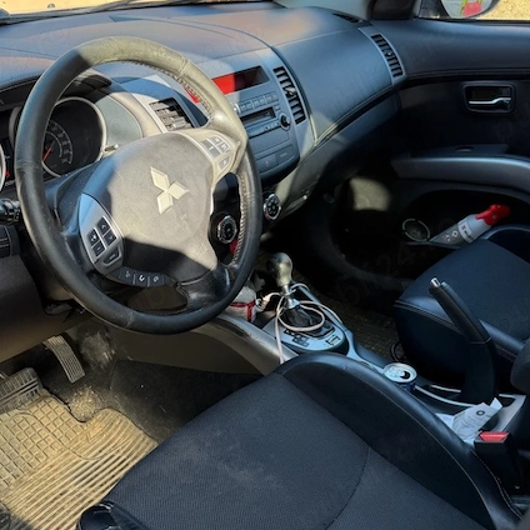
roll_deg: -5.1
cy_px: 306
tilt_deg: -34.6
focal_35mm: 40
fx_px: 693
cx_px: 232
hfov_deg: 41.8
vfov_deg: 41.7
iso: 80
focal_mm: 6.76
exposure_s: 1/178
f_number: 1.78
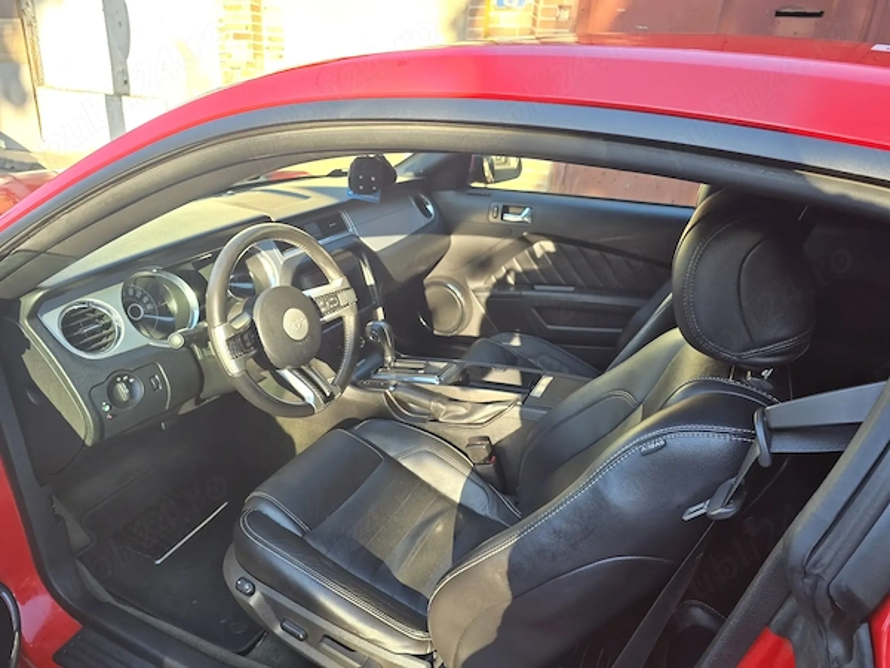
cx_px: 445
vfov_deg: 58.9
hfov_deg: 73.9
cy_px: 334
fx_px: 591
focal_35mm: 23
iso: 50
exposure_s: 1/180
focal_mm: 6.3
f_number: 1.7
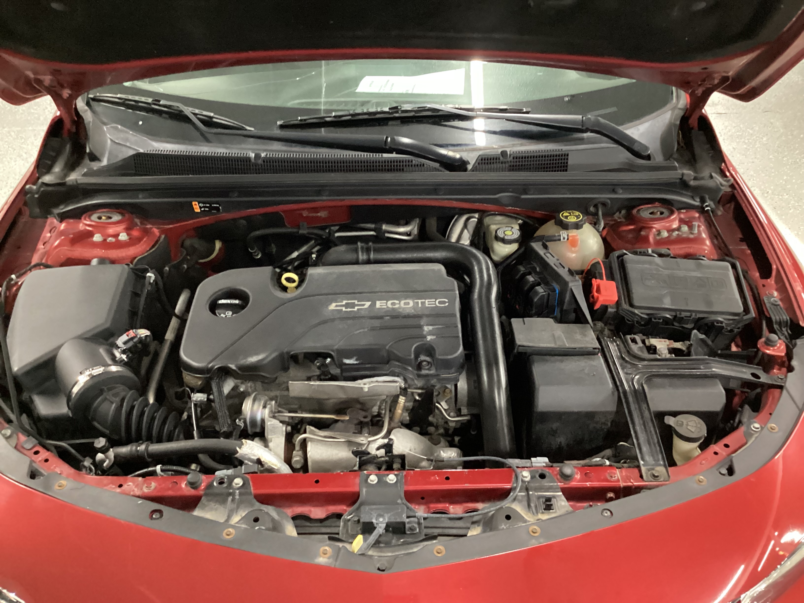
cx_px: 402
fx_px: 720
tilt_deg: -37.3
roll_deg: +0.4
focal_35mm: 31
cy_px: 302
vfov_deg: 45.4
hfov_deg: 58.4
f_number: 2.4
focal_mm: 3.3
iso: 640
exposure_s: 1/20
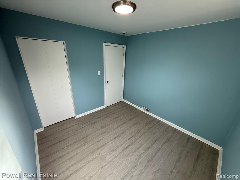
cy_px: 90
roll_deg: -1.6
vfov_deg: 85.7
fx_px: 97
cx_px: 120
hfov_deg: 102.1
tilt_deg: -20.5
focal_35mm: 14
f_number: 2.2
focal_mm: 2.22
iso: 125
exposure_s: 1/120
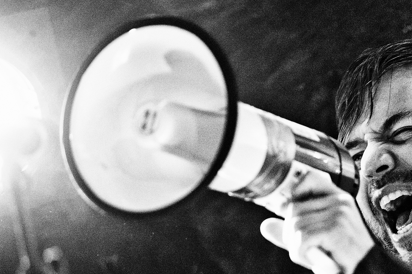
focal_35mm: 341
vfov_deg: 4.0
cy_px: 219
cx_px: 367
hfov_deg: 6.0
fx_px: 3901
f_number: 2.8
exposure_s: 1/160
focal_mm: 190
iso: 5000
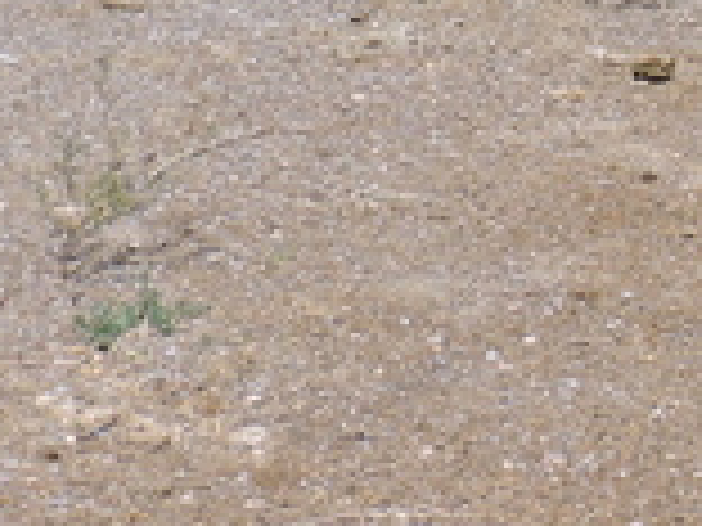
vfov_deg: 7.1
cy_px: -351
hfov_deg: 9.2
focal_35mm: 205
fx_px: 4157
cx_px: 1305
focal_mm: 8.9
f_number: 3.6
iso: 100
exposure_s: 1/1000
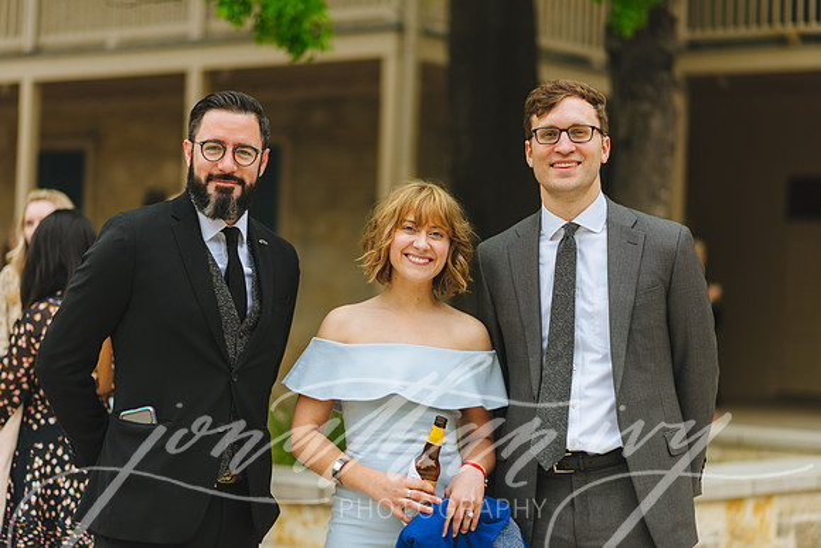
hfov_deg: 23.9
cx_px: 410
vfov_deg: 16.1
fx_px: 1939
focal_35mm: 85
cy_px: 274
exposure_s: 1/1250
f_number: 2
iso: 80
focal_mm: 85
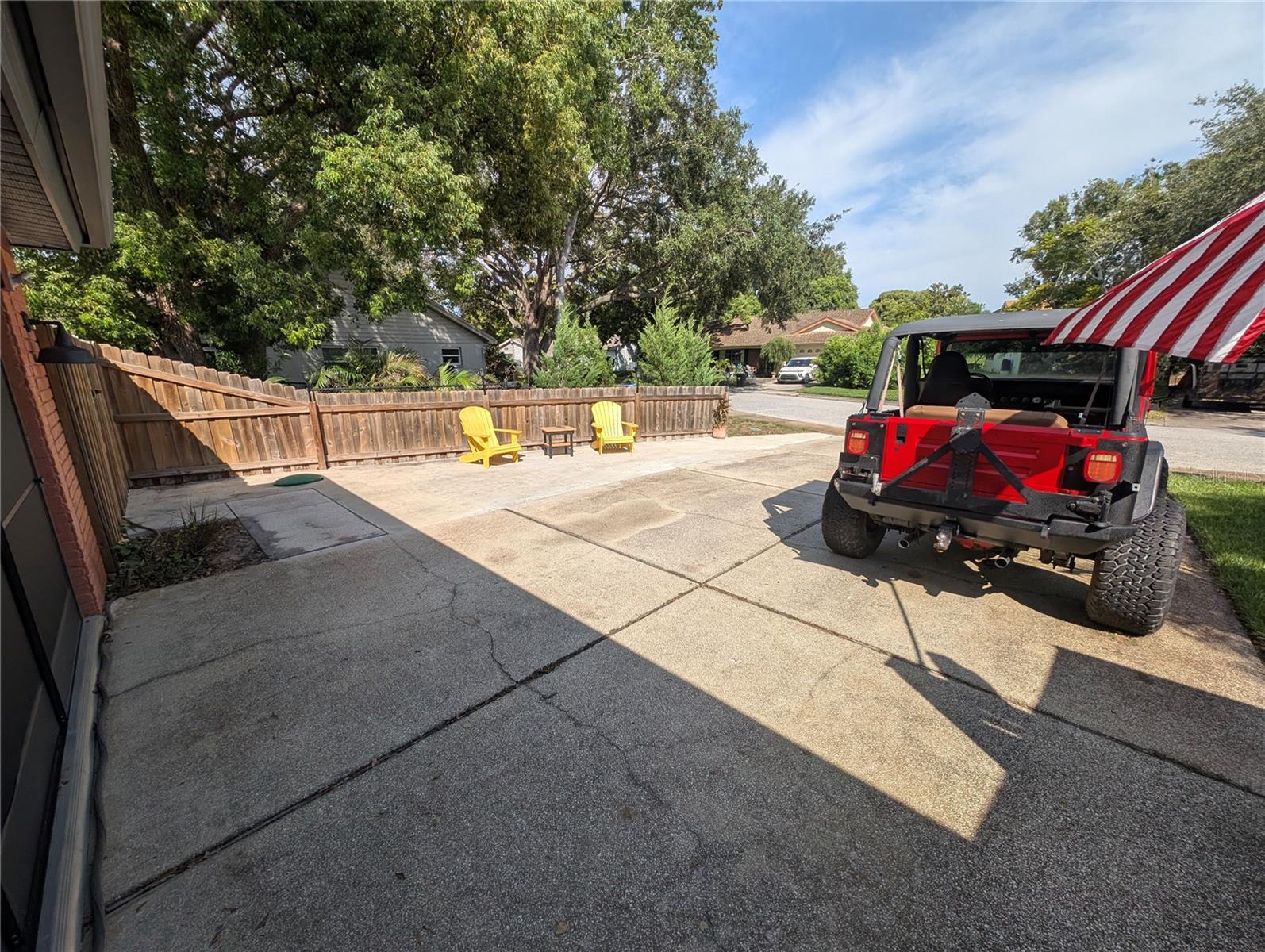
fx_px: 439
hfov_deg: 110.5
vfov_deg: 94.6
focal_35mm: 12
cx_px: 632
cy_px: 476
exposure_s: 1/2119
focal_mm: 2.23
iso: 42
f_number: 1.95
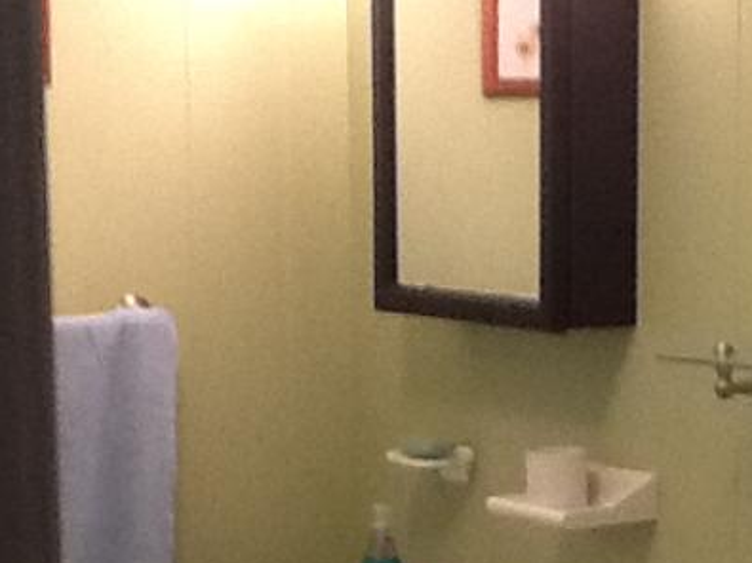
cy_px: 620
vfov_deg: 12.8
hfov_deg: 17.0
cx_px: 682
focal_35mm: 114
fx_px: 2476
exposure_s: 1/30
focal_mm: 2.03
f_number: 2.4
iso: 160
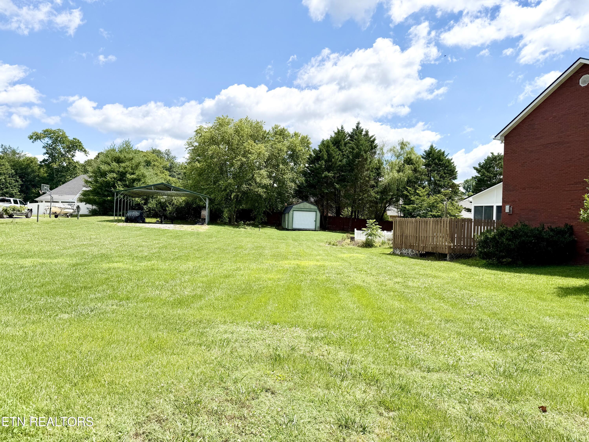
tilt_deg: +0.9
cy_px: 221
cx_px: 294
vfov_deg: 56.8
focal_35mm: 24
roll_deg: -1.6
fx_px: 408
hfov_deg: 71.6
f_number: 1.78
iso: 80
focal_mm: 6.76
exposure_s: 1/4673
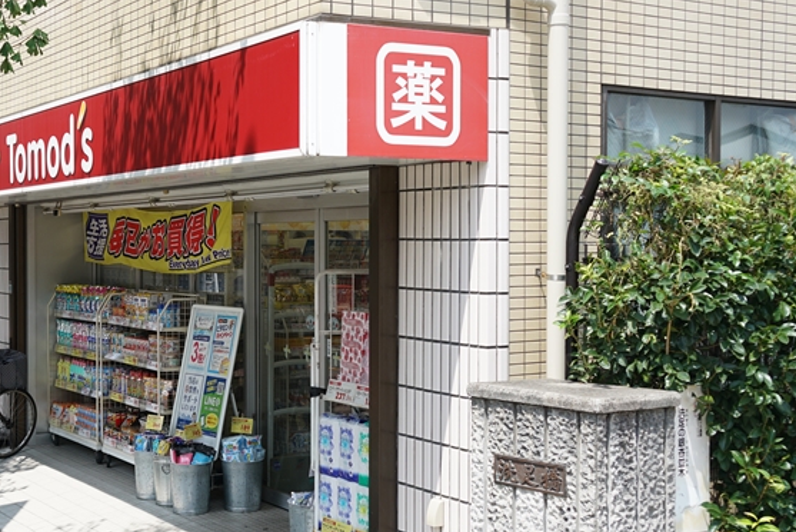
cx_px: 233
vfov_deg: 24.2
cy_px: 275
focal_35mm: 56
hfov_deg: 35.1
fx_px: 1239
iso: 100
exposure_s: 1/640
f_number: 4
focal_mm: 26
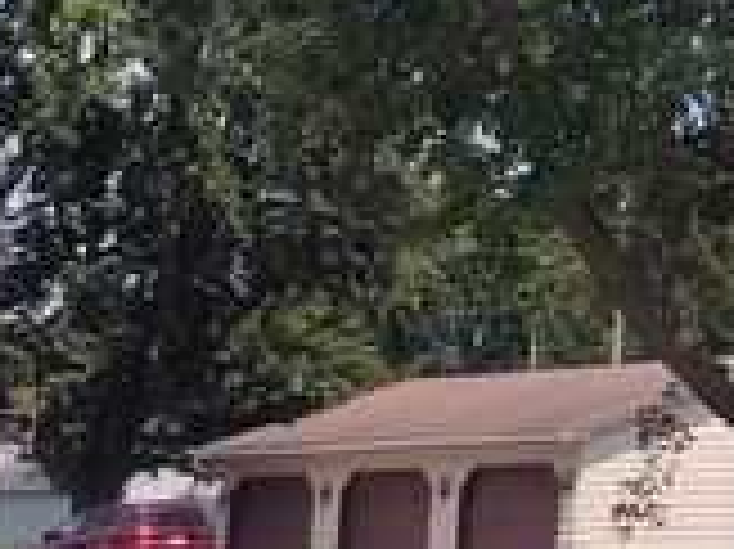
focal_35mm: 113
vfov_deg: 12.9
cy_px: 4
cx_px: 1527
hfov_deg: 14.2
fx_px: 2394
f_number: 1.8
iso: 100
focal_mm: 5.56
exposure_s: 1/2281
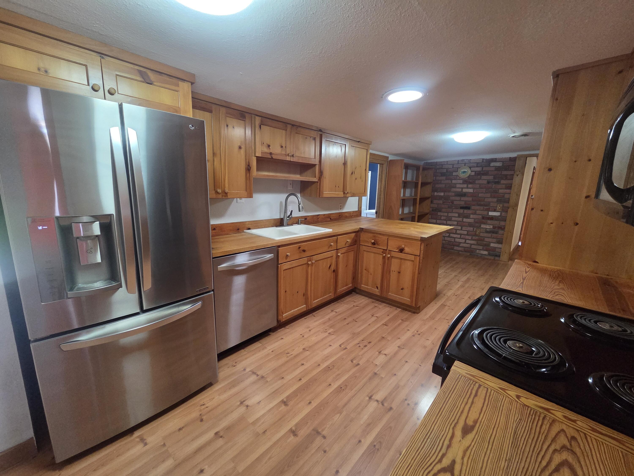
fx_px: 238
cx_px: 317
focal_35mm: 13
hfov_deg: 106.2
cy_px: 238
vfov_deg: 89.9
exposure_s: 1/60
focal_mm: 2.2
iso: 800
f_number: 2.2
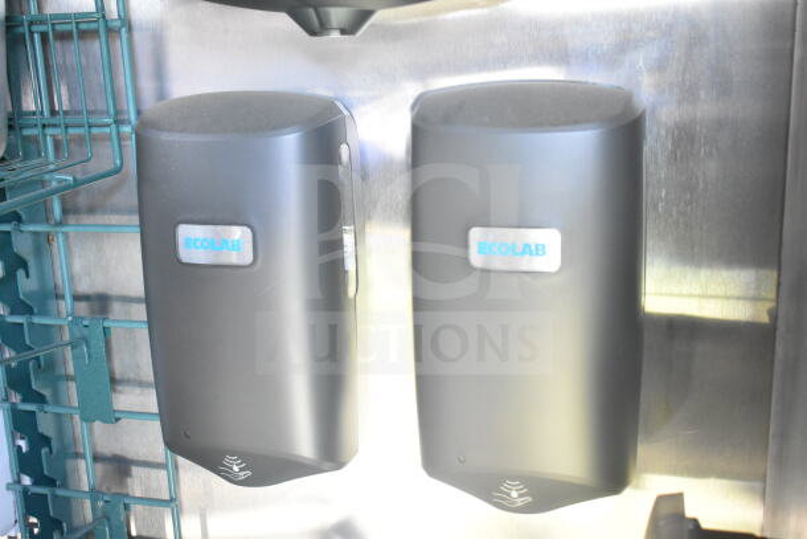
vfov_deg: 31.9
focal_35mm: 42
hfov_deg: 46.4
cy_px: 270
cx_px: 404
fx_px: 942
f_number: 4.2
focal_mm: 28
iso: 4500
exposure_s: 1/50
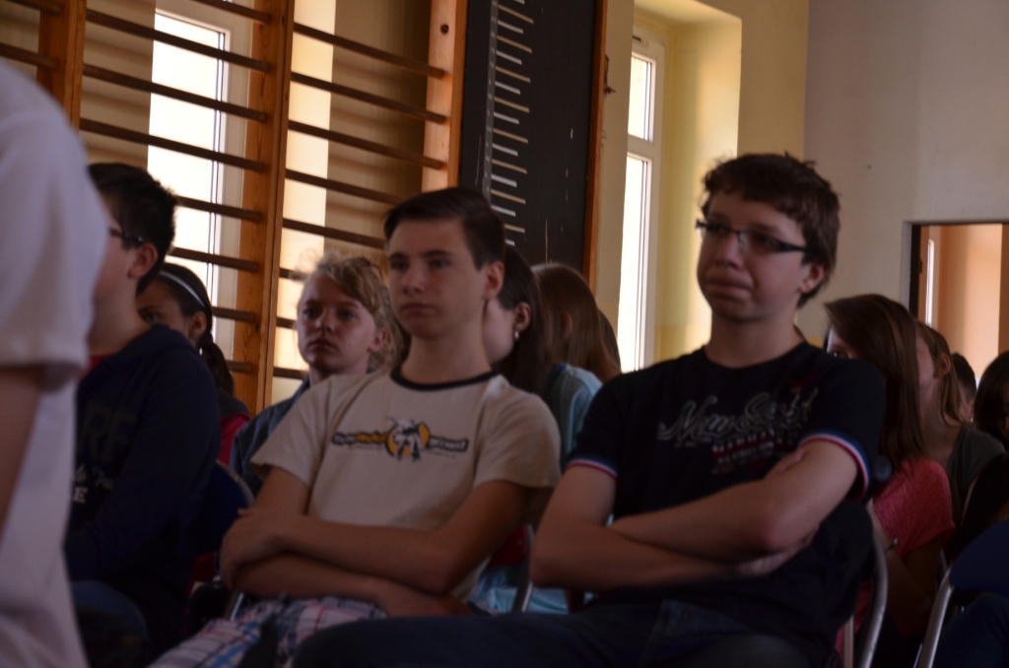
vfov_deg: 13.8
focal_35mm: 99
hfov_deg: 20.7
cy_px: 334
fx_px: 2769
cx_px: 504
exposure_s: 1/60
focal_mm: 66
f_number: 5.3
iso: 560
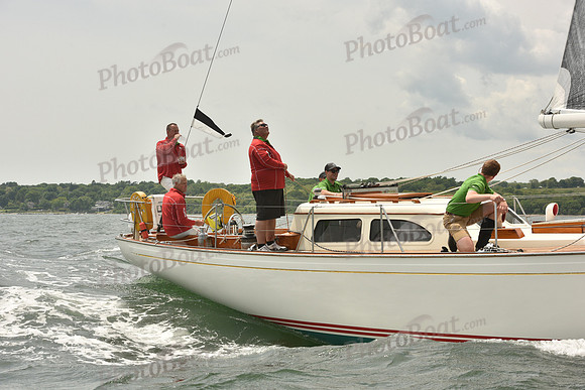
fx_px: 1138
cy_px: 195
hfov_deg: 28.8
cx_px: 292
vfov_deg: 19.5
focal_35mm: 70
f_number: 11
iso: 400
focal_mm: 70
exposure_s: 1/1000
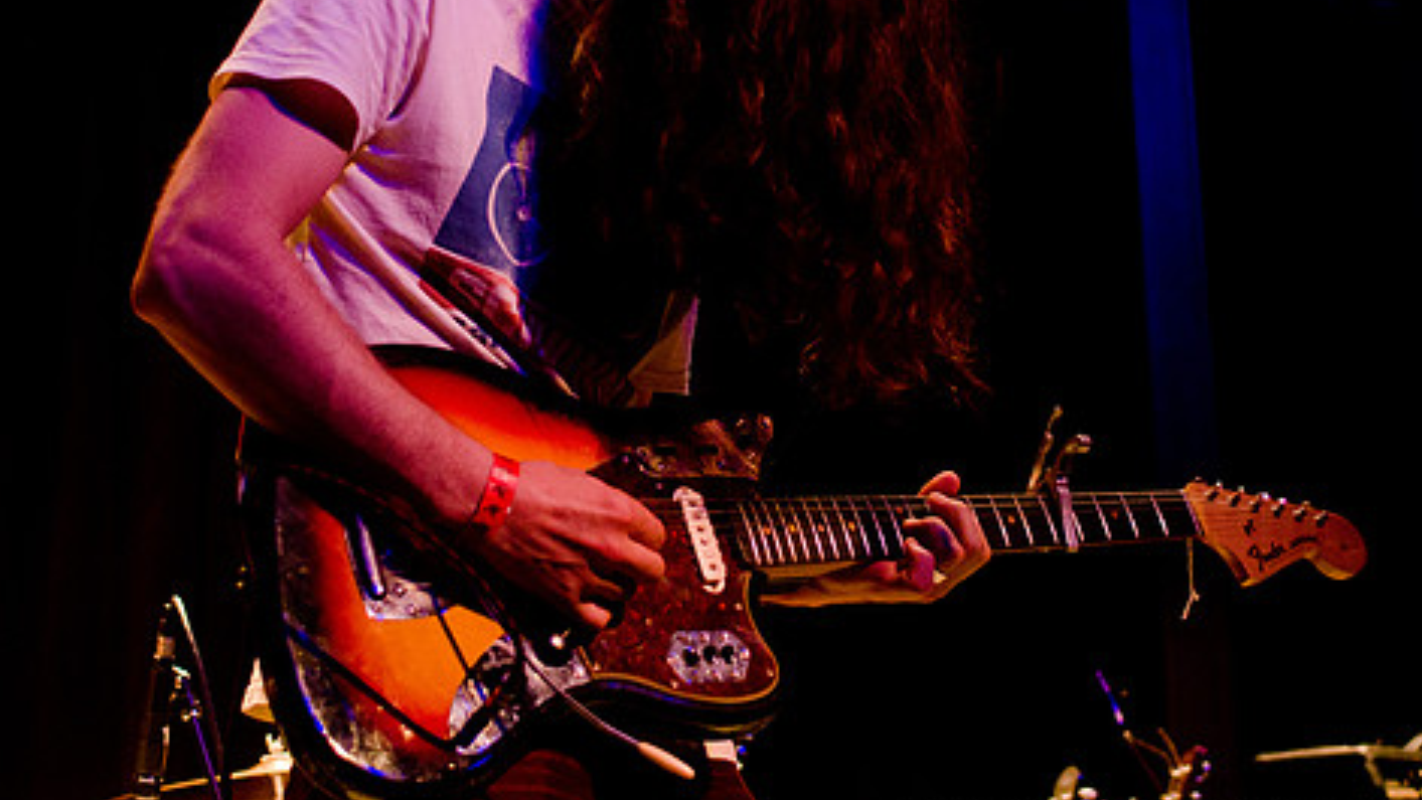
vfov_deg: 17.8
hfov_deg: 31.2
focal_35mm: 68
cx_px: 706
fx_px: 2551
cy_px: 266
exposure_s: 1/160
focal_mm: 35
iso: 1250
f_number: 2.8
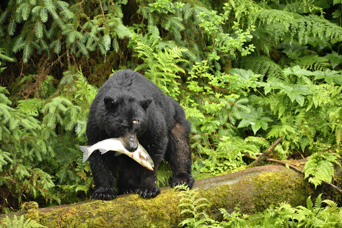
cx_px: 171
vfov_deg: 2.7
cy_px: 114
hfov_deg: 4.1
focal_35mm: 500
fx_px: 4748
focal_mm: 500
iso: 3200
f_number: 5.6
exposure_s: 1/320
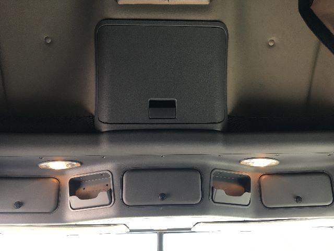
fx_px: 280
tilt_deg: +27.7
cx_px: 167
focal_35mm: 29
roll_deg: +0.6
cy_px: 126
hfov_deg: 61.7
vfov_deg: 48.2
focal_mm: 4.15
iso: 32
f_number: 2.2
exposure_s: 1/15
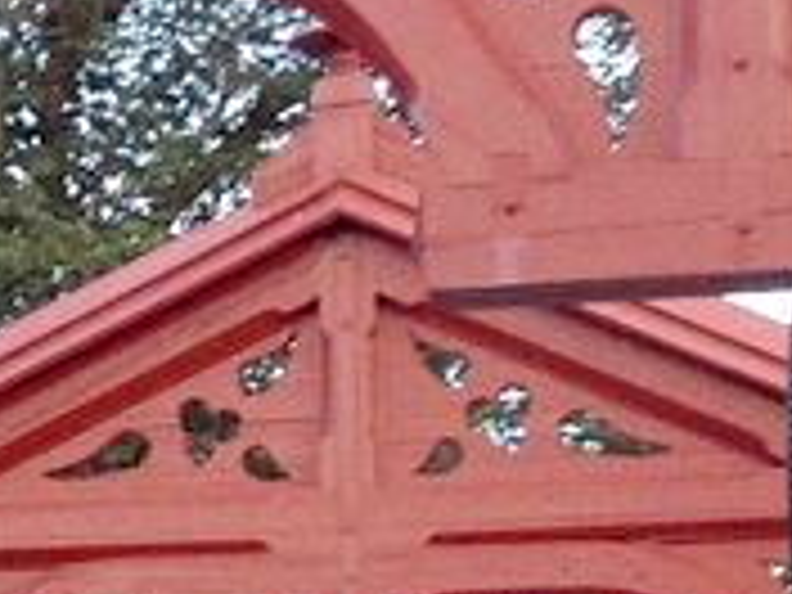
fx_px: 5834
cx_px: 50
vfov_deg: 5.8
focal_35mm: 255
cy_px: 590
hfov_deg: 7.7
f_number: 2.4
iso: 80
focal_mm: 4.28
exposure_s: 1/120
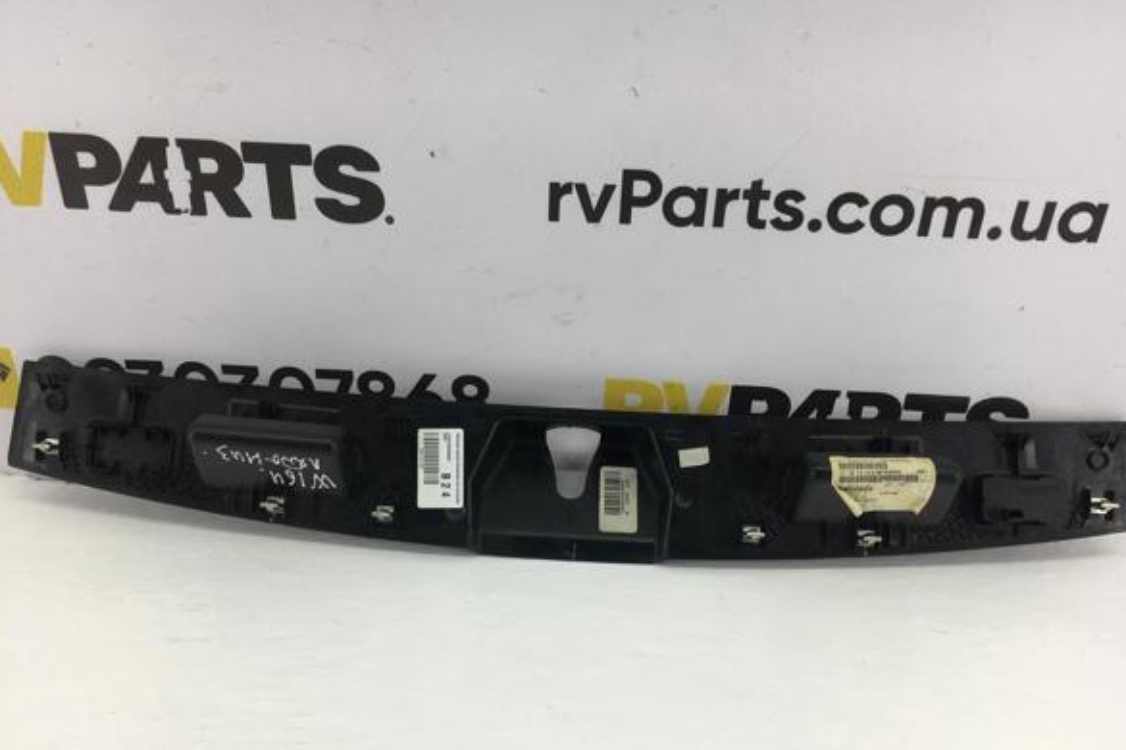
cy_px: 435
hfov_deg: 57.2
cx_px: 562
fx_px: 1032
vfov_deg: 39.9
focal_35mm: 33
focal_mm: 4.15
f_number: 2.2
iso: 25
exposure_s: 1/60
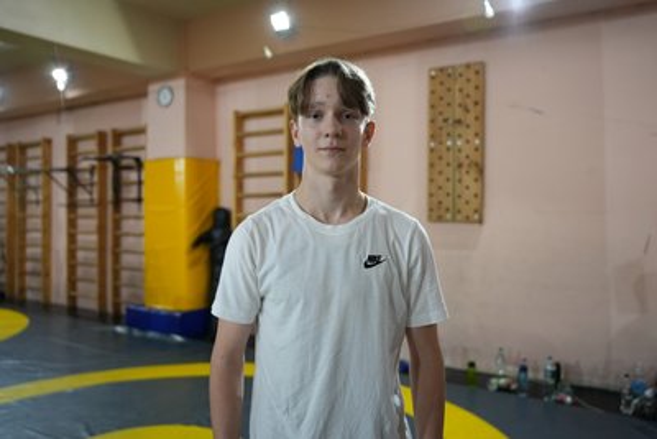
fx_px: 548
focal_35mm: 30
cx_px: 328
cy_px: 220
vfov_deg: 43.6
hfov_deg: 61.9
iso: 3200
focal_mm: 30
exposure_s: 1/200
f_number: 2.8
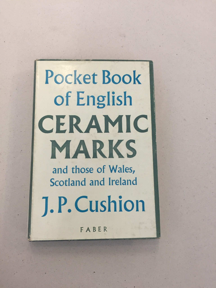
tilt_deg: -81.6
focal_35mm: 29
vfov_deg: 61.7
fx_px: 241
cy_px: 144
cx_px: 108
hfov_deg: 48.2
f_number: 2.2
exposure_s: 1/33
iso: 64
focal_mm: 4.15
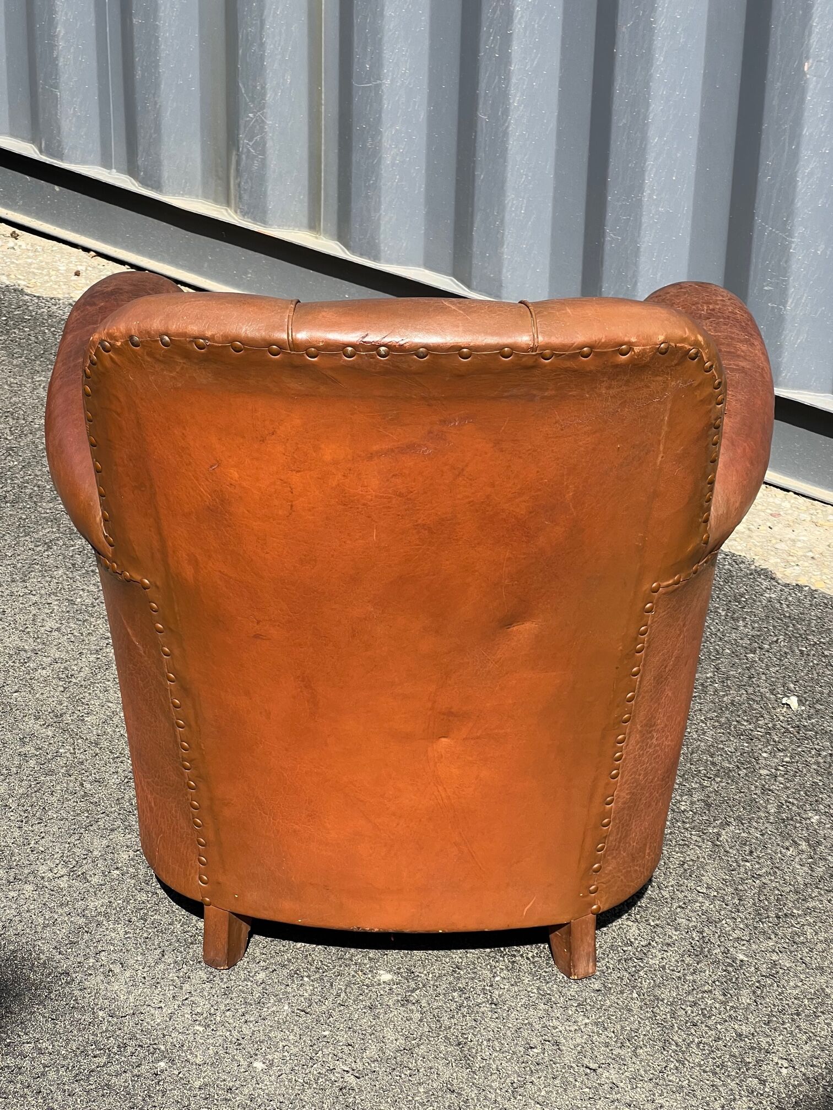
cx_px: 416
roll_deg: -0.5
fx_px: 2471
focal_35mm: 77
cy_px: 555
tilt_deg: -23.8
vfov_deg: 25.3
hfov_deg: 19.1
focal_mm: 9
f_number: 2.8
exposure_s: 1/332
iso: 32
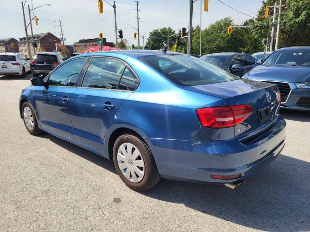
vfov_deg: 53.1
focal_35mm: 26
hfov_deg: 67.3
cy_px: 116
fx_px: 233
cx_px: 155
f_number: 1.8
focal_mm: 5.4
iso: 40
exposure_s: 1/2302
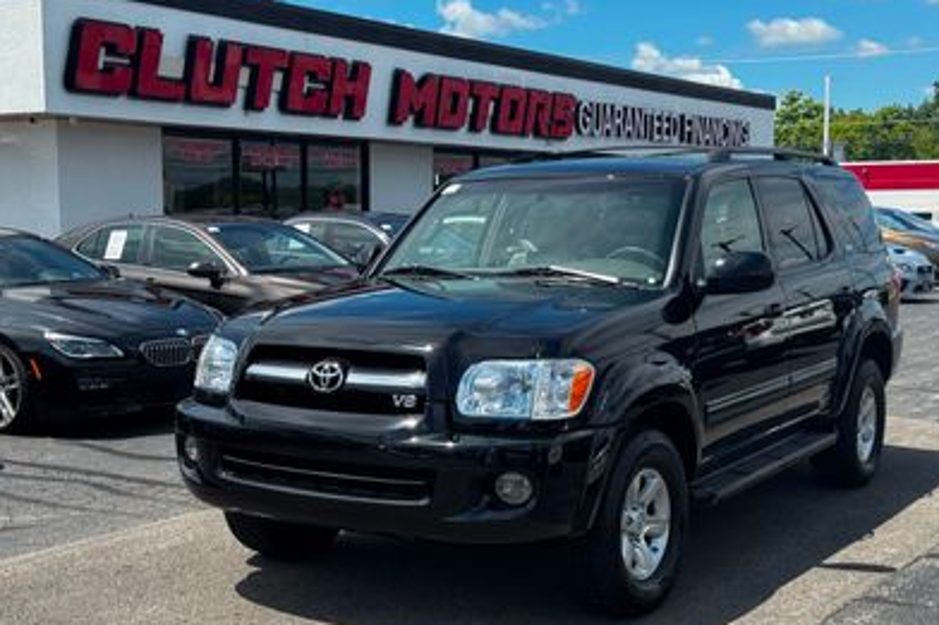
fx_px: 1330
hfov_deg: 38.9
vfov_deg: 26.4
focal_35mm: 51
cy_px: 352
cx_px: 472
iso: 64
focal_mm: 6.76
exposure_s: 1/2959
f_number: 1.78
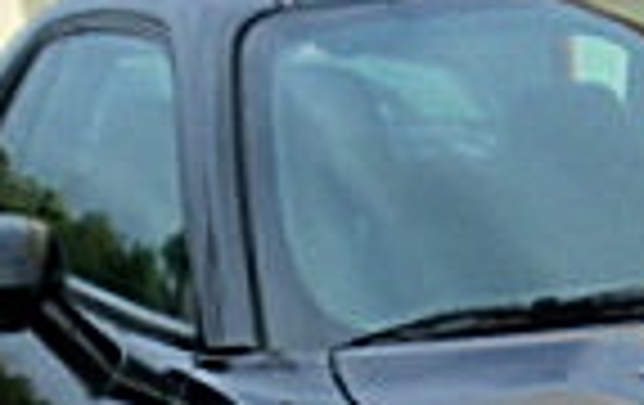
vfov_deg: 9.8
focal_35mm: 123
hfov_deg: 14.9
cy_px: 846
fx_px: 2163
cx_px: 1144
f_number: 2.6
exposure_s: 1/200
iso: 64
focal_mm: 4.65
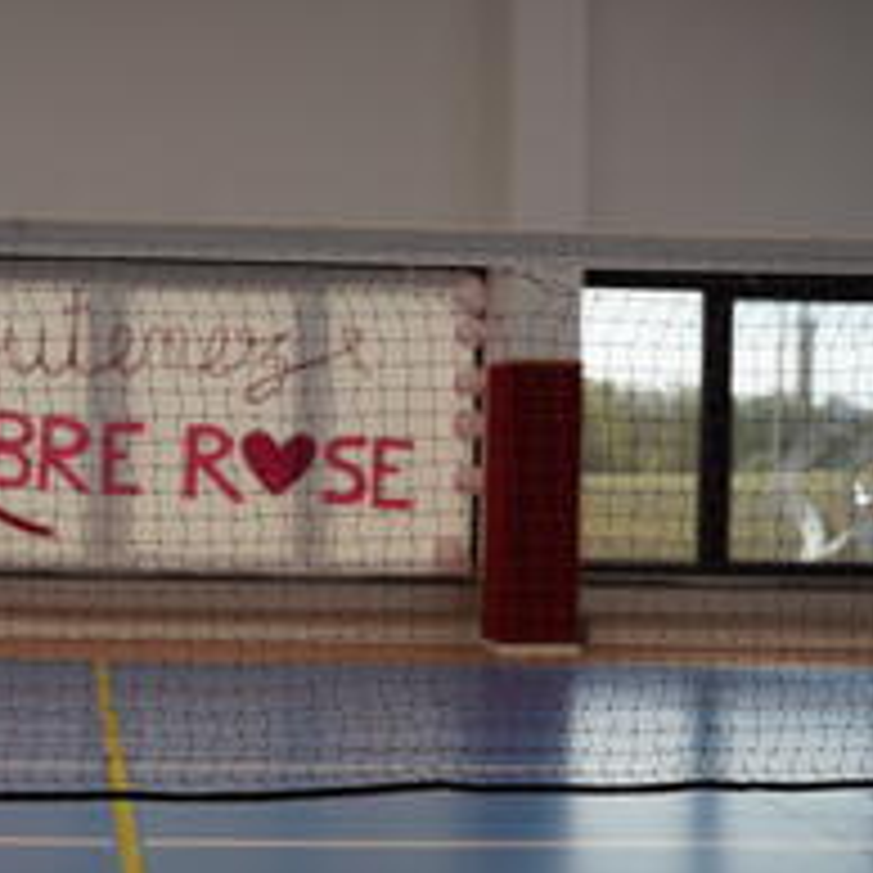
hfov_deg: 28.9
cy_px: 484
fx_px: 1638
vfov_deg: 29.8
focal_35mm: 57
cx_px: 126
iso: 320
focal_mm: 32.8
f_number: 4
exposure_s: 1/160
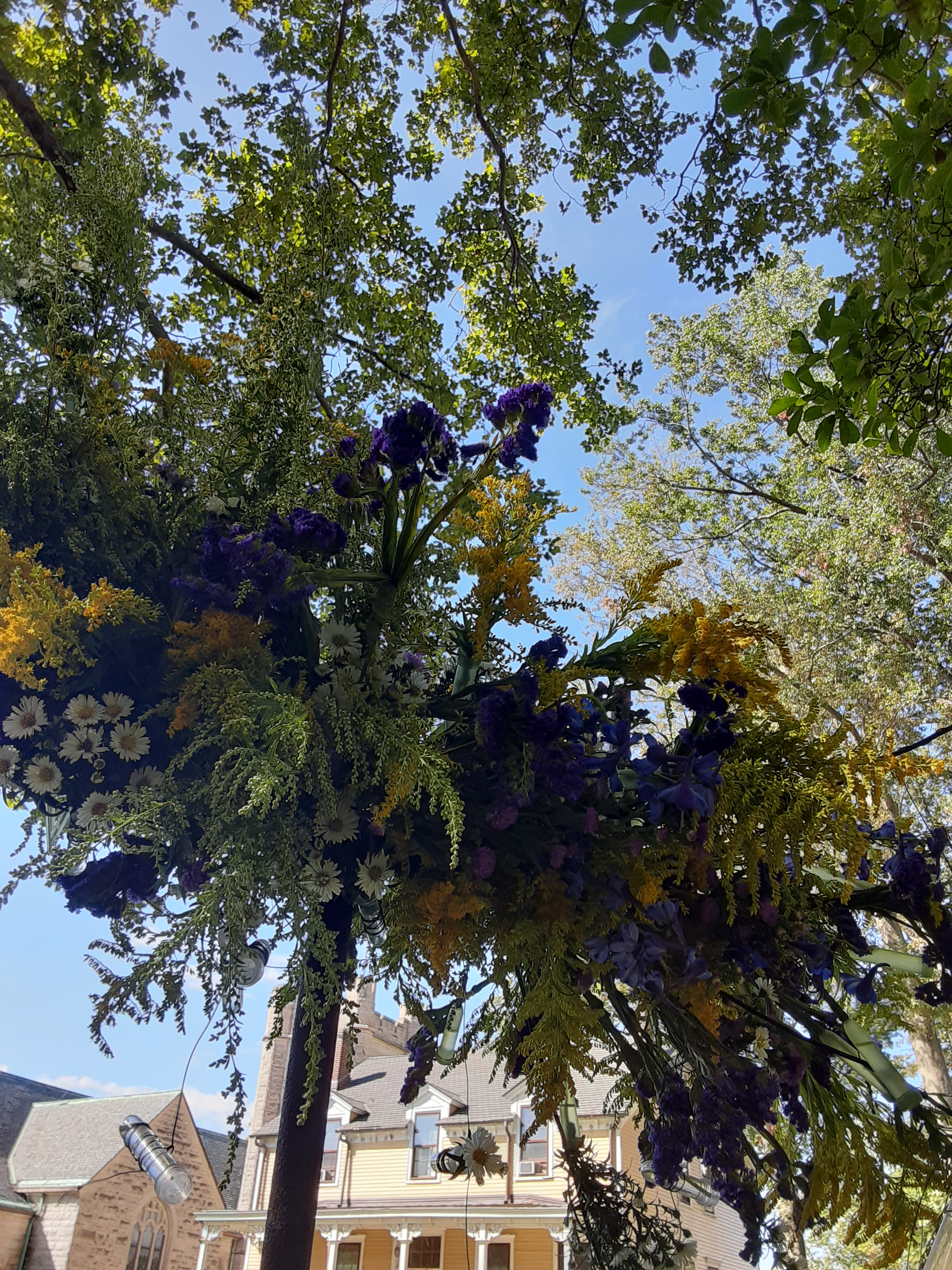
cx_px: 476
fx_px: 990
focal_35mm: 27
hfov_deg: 51.4
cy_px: 635
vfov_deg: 65.3
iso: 40
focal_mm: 2.91
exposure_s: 1/357
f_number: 1.9
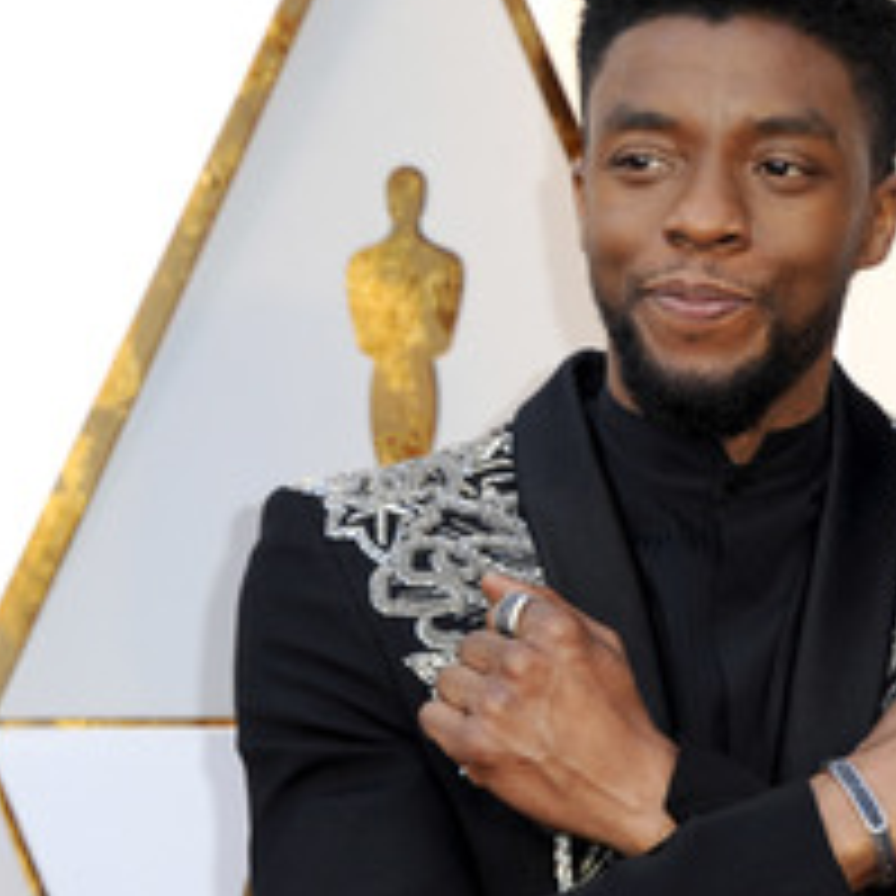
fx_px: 6530
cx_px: 486
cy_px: 531
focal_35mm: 223
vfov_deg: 7.8
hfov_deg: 7.8
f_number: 7.1
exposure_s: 1/200
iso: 1000
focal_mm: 116
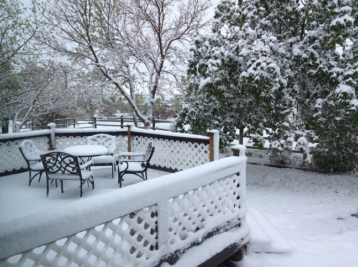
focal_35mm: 33
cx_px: 179
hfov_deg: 55.4
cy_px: 134
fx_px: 341
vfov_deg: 42.8
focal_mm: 3.3
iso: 50
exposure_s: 1/120
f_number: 2.4
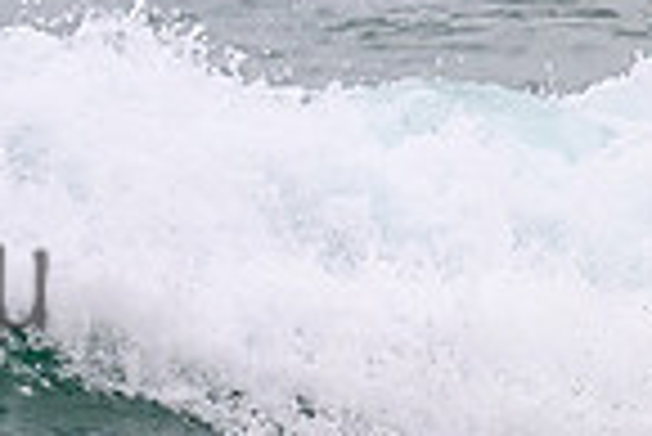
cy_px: 227
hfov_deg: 0.6
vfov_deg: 0.4
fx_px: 58139
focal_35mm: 3207
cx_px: -427
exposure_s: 1/2000
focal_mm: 800
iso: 1000
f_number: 11
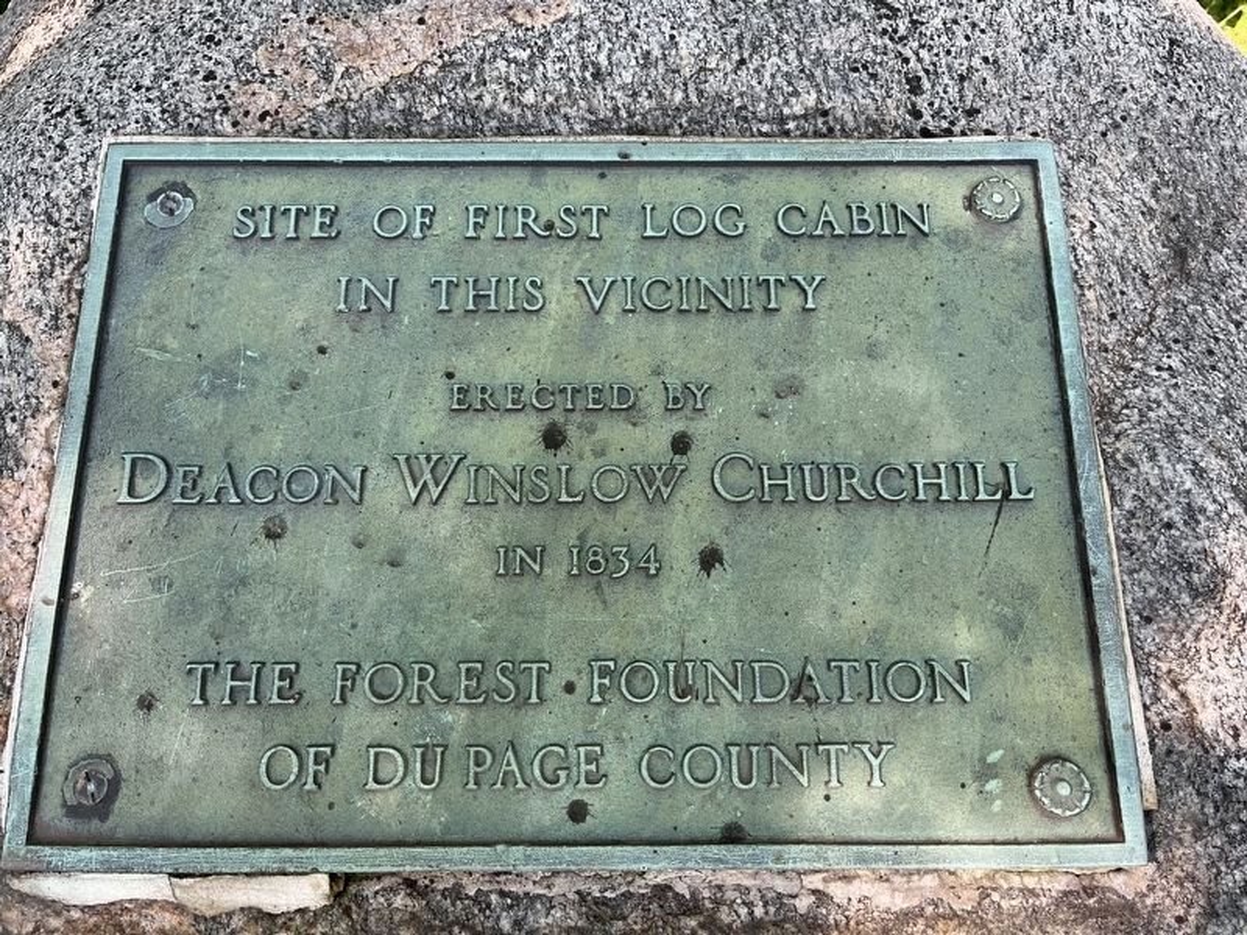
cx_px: 624
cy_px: 468
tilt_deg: -47.2
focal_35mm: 26
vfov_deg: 53.1
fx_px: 937
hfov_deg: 67.3
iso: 40
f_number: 1.6
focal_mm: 5.1
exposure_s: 1/122
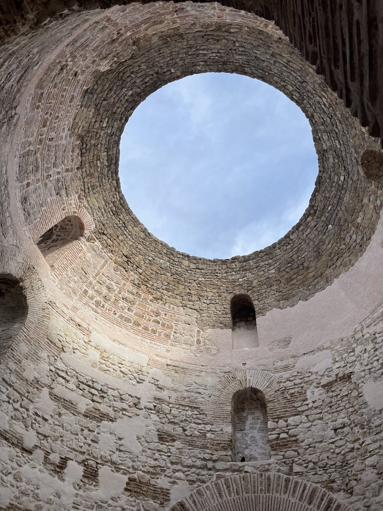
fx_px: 384
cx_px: 192
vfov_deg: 67.3
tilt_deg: +55.8
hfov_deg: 53.1
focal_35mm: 26
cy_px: 256
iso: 32
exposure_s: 1/1715
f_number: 1.6
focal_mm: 4.2
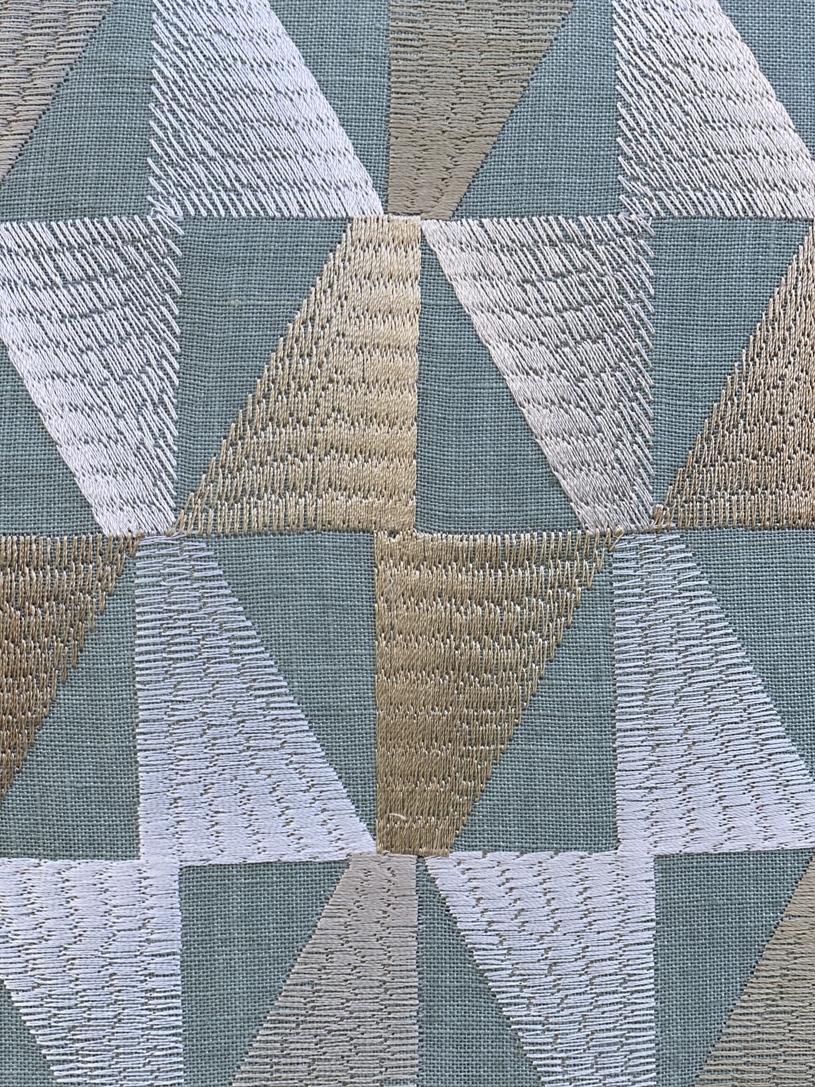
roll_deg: +1.0
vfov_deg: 36.8
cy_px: 544
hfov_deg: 28.0
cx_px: 408
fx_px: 1632
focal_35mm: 52
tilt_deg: -23.1
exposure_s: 1/122
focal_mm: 6
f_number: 2
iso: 25
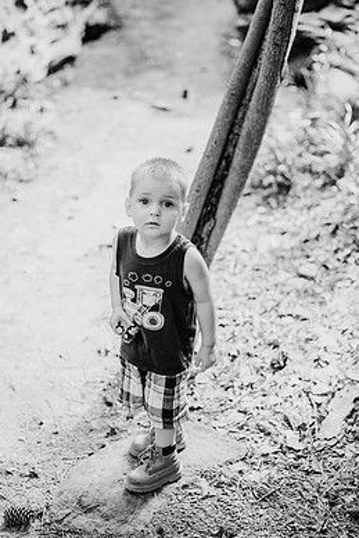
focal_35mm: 58
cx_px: 165
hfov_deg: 23.4
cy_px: 269
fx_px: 867
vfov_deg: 34.5
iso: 200
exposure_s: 1/640
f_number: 2.2
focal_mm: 50
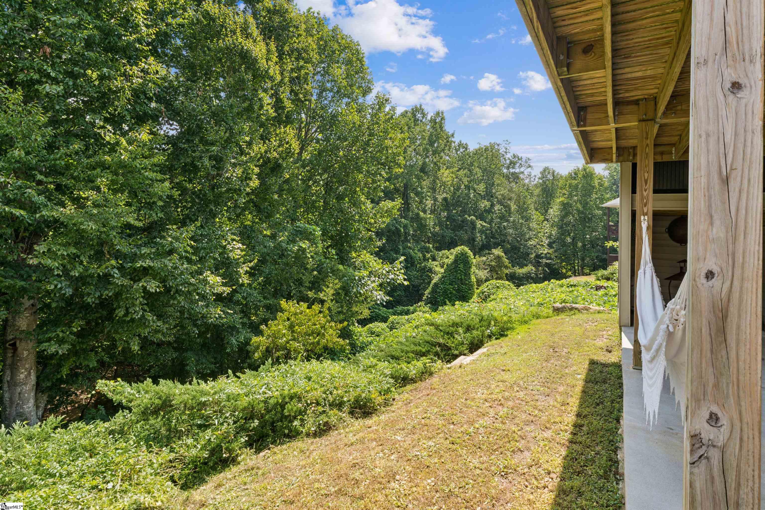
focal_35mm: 18
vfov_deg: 66.8
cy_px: 255
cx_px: 382
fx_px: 387
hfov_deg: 89.4
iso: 100
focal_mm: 18.2
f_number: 22
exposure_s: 1/5
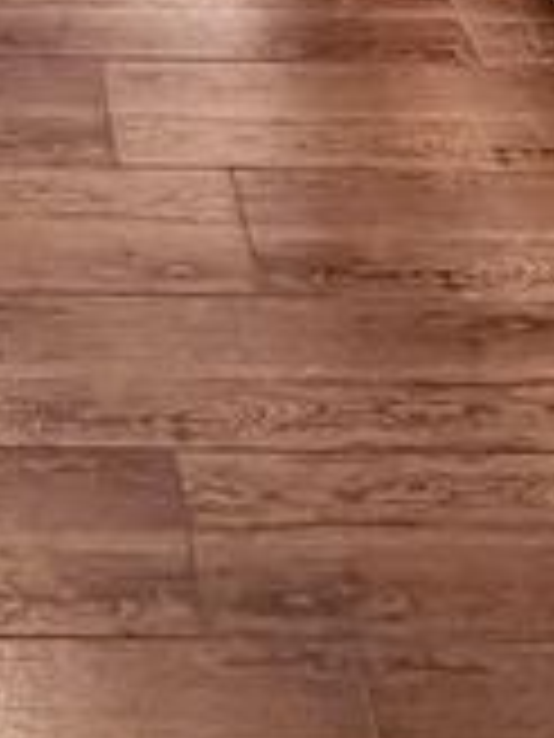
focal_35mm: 73
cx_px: -90
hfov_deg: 19.2
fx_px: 1558
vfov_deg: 14.5
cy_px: -1098
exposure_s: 1/120
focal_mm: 2.22
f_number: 2.2
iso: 320
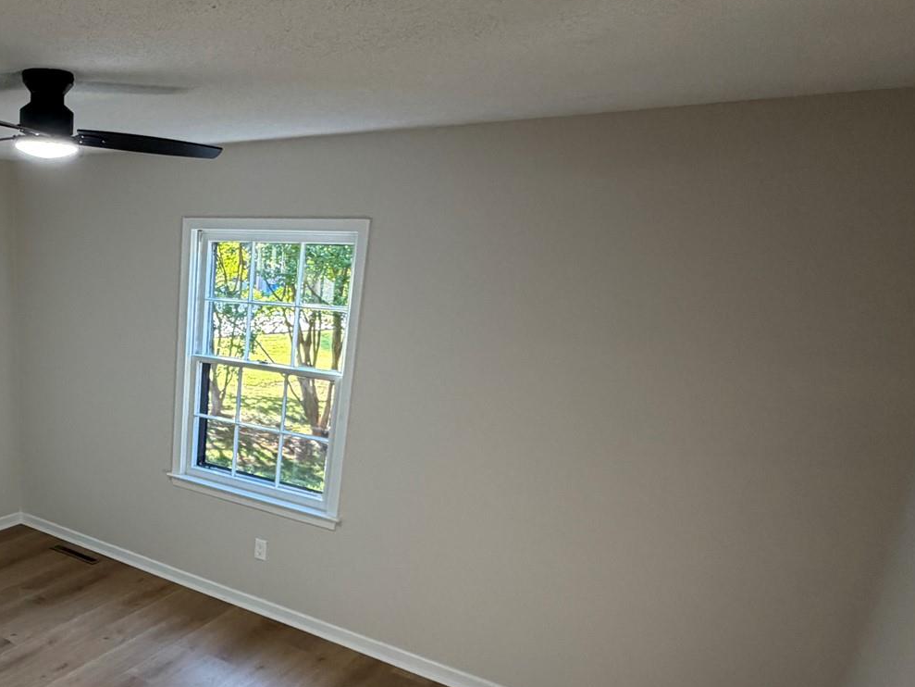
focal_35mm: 29
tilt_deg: -16.6
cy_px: 475
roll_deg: -0.5
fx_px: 767
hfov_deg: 54.7
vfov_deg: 47.2
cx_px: 114
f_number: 2.2
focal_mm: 2.22
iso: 320
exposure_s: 1/121
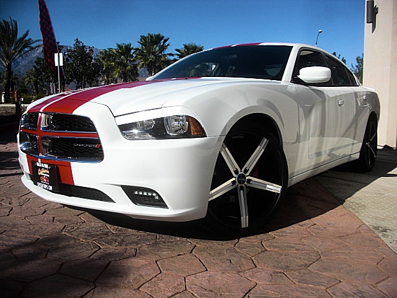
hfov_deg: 51.4
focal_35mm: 36
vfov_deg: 39.7
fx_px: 413
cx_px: 198
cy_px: 149
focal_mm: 6.3
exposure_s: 1/200
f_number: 7.9
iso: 50
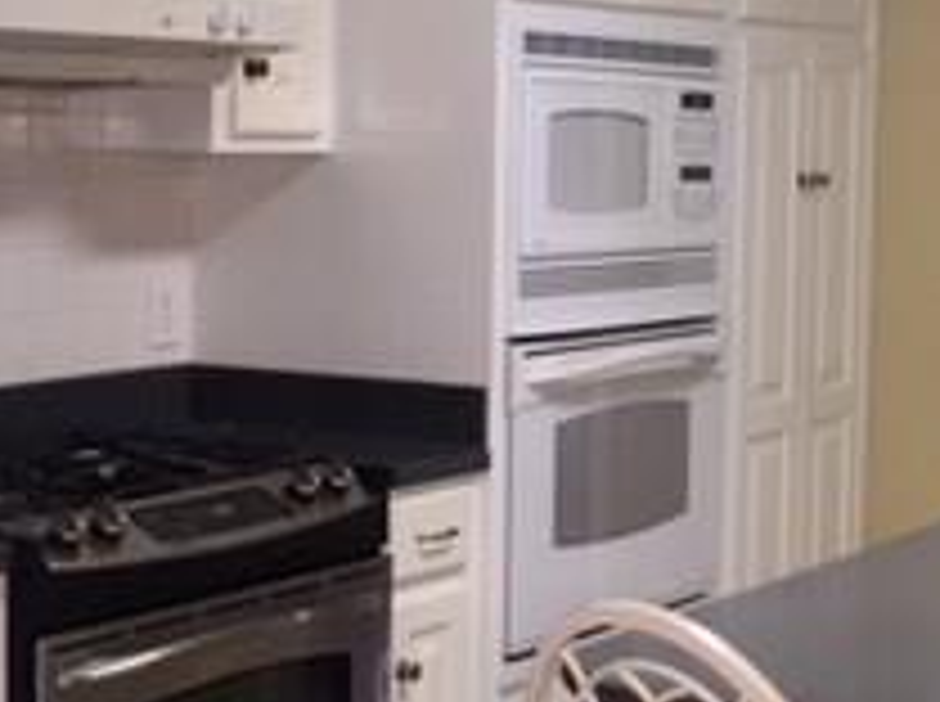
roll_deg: -1.6
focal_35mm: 89
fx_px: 2413
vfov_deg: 16.5
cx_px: 639
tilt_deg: -6.1
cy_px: 346
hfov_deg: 21.9
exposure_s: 1/30
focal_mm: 4.15
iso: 80
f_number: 2.2
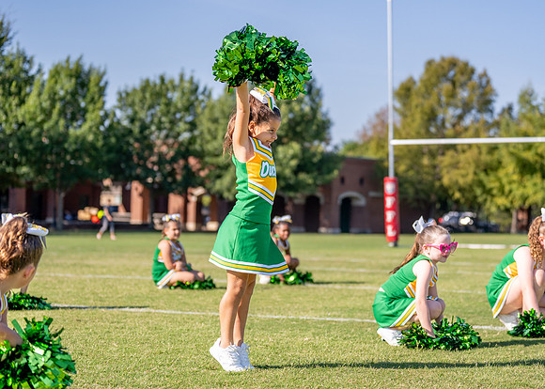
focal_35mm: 87
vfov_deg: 16.5
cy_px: 215
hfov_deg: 23.0
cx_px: 289
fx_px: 1342
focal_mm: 70
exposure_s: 1/3200
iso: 250
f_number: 2.8
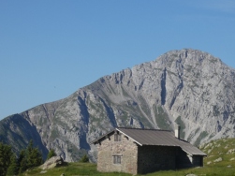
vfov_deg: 9.4
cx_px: 139
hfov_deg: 12.5
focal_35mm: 158
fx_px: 1072
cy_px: 92
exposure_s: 1/640
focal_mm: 19.7
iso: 80
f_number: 5
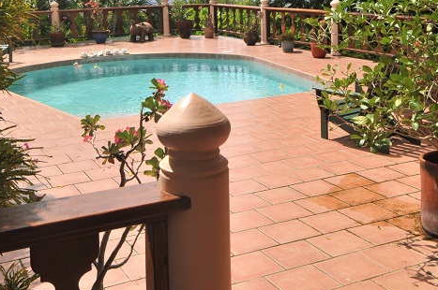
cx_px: 243
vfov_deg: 16.8
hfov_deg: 25.7
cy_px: -1
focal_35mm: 79
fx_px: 960
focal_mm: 24
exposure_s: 1/200
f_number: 11
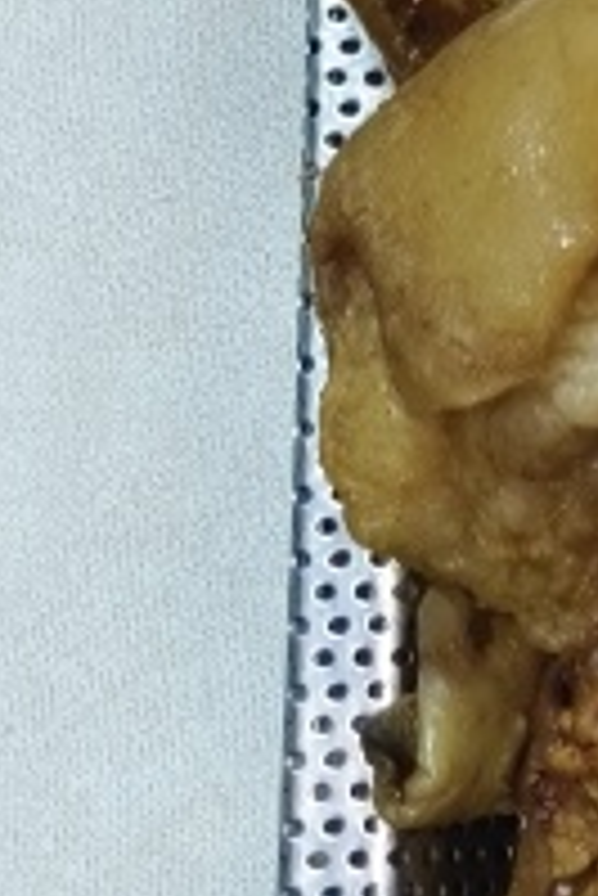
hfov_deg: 9.0
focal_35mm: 128
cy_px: 304
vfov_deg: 16.0
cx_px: 1686
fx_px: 3184
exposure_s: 1/50.5
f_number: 1.75
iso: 528
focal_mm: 5.5
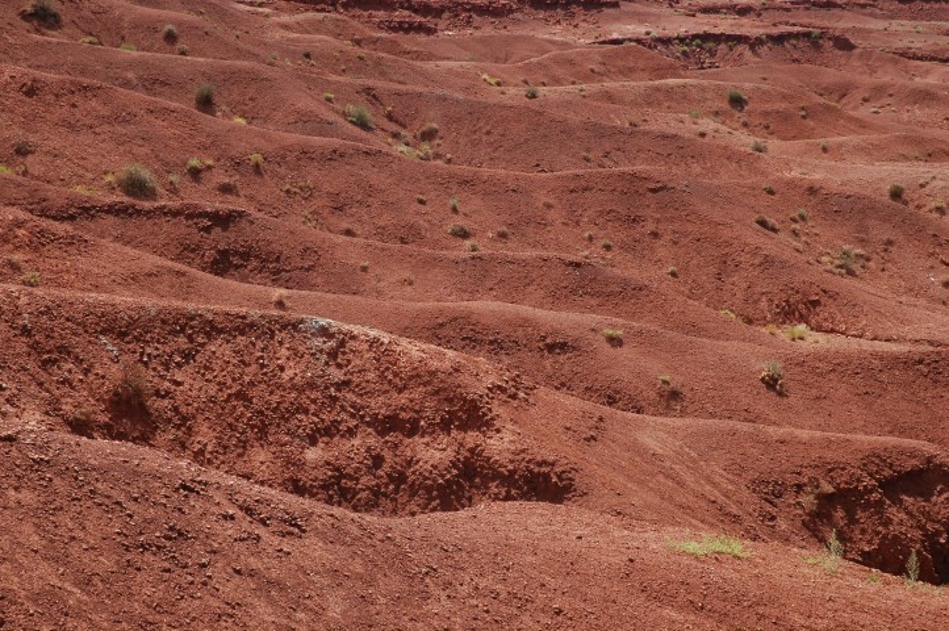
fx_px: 2173
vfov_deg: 16.5
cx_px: 474
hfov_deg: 24.6
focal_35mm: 82
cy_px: 316
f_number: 10
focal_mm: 55
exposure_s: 1/250
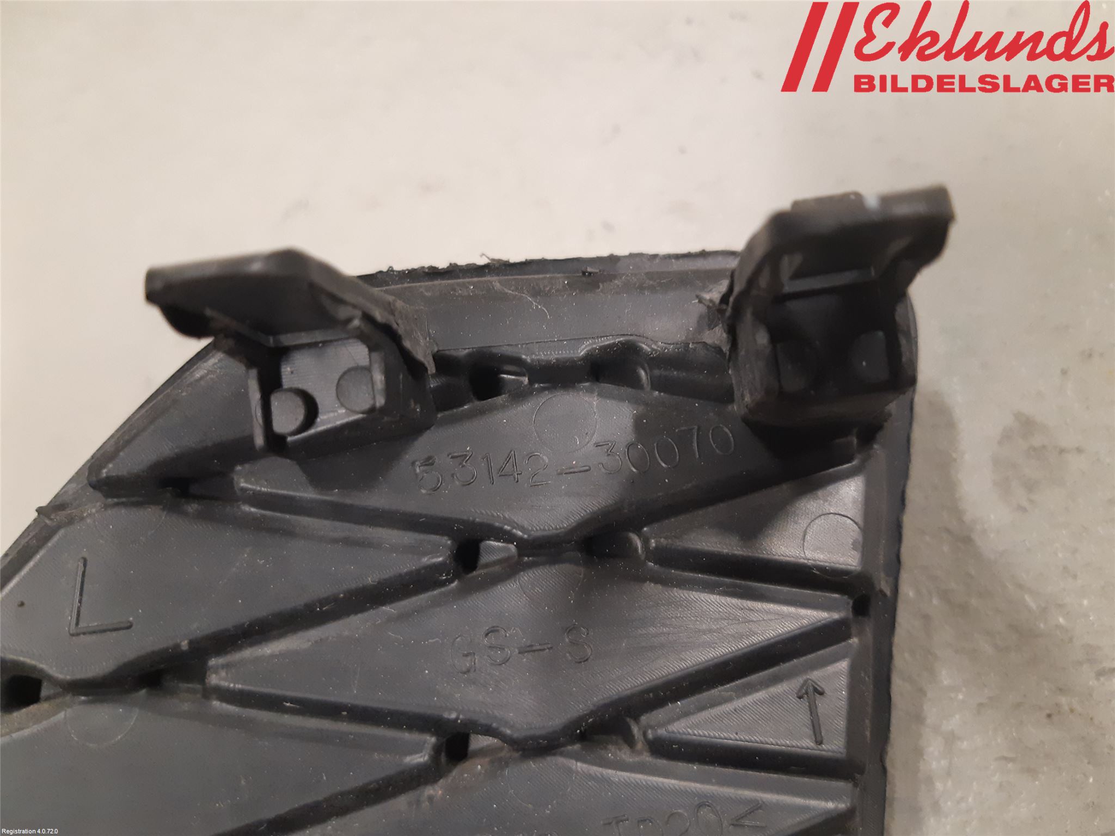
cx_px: 558
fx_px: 837
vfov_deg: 53.1
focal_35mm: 26
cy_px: 418
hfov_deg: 67.3
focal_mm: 3.93
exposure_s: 1/33
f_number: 1.7
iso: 250
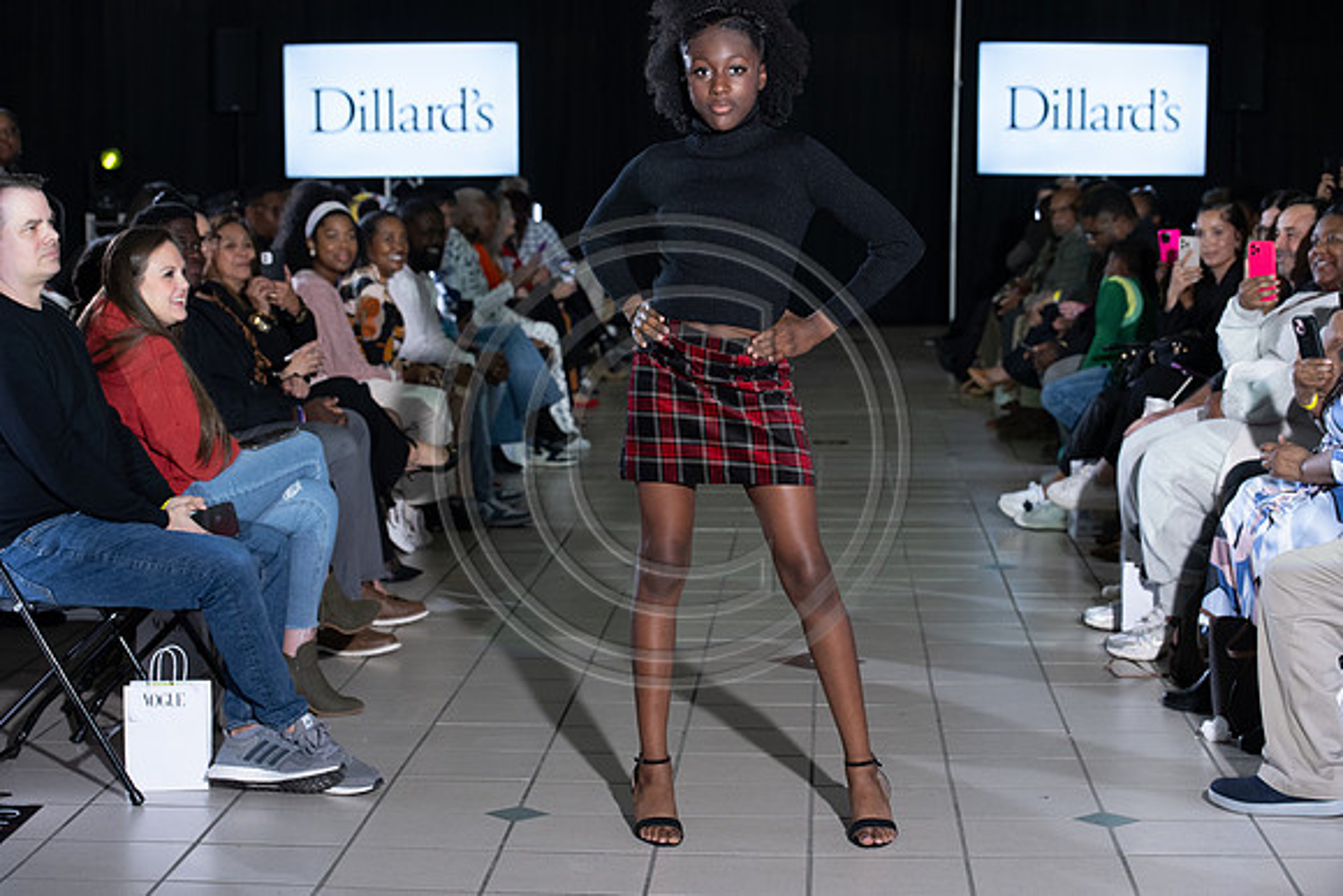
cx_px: 672
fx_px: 2612
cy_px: 448
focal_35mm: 70
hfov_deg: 28.8
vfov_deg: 19.5
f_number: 5
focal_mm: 70
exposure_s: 1/160
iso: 1250
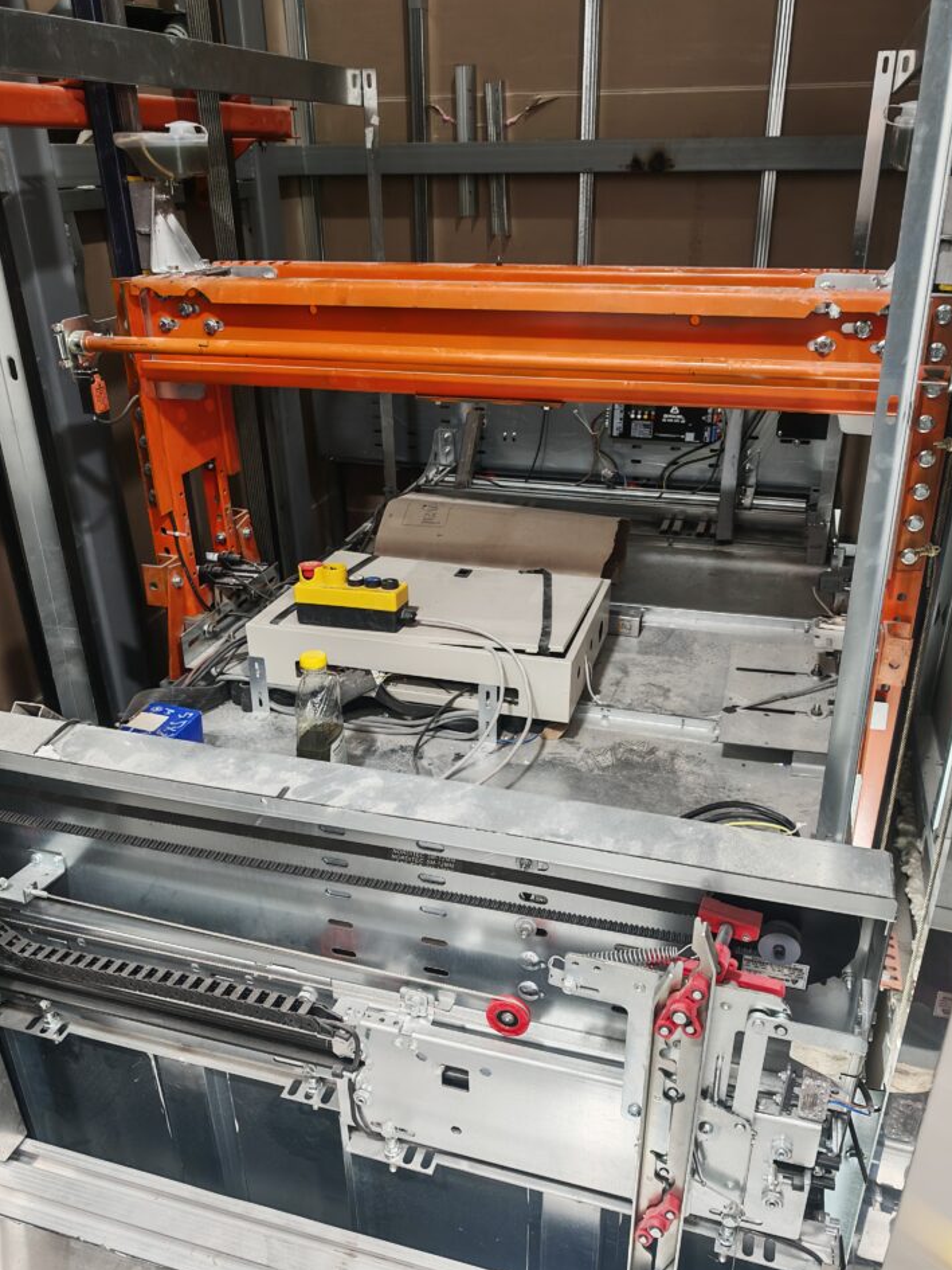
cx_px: 493
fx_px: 953
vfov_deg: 67.2
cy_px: 675
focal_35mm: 26
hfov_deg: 53.1
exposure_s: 1/100
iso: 500
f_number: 2
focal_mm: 6.83
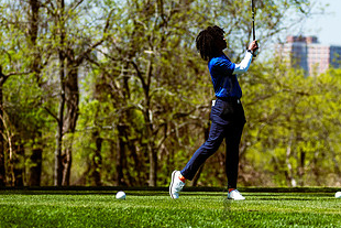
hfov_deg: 7.4
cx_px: 227
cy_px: 94
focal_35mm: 278
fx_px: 2634
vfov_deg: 4.9
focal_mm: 145
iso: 100
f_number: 3.5
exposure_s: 1/1000
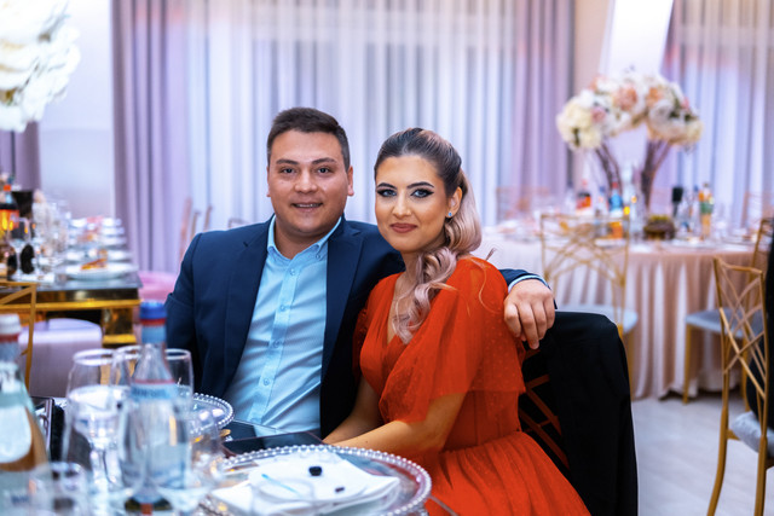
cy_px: 258
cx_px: 387
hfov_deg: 43.6
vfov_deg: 29.9
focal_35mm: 45
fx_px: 968
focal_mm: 30
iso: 1000
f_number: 1.4
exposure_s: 1/125
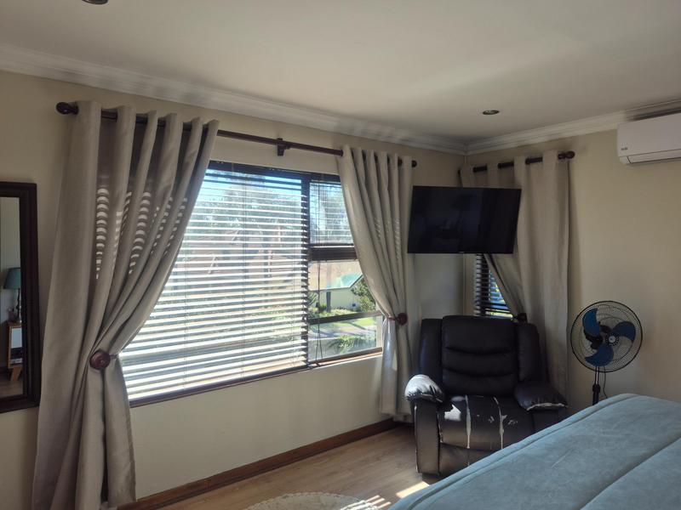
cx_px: 340
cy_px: 255
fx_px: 452
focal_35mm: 23
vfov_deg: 58.9
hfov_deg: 73.9
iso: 25
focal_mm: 5.4
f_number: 1.8
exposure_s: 1/406
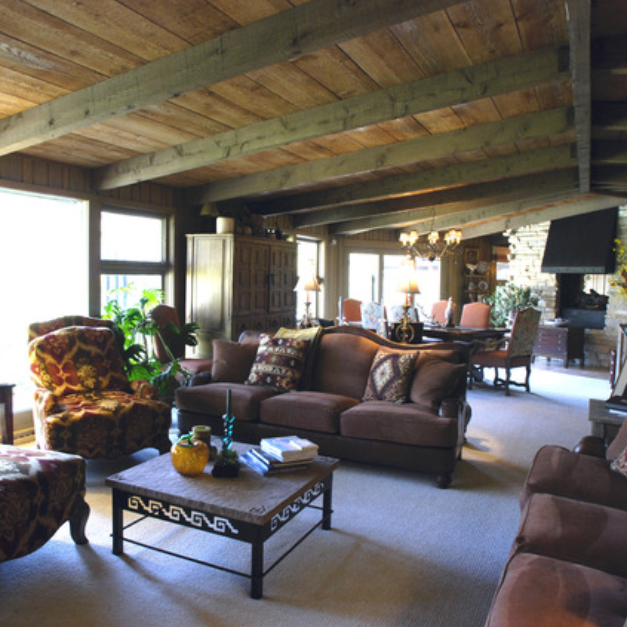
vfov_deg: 59.1
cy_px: 311
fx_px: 553
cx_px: 273
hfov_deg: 58.9
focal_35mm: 27
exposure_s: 1/6
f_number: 7.1
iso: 400
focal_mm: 14
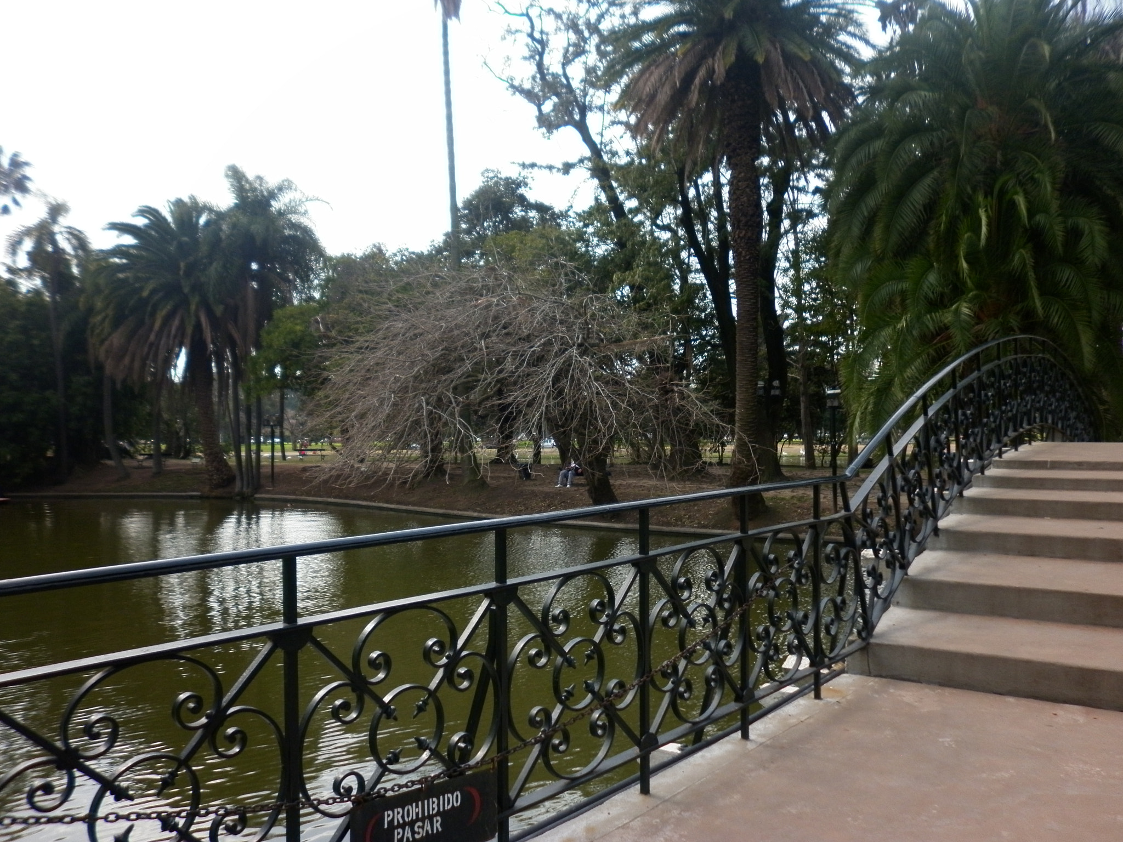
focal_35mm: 28
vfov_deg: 49.7
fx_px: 908
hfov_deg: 63.4
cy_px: 421
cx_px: 562
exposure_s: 1/500
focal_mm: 5
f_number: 2.8
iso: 80
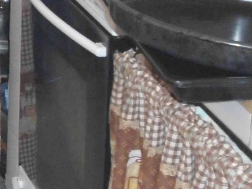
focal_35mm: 182
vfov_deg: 8.1
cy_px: -30
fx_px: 1325
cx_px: -132
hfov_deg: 10.5
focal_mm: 6.7
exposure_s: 1/40
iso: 400
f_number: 3.2
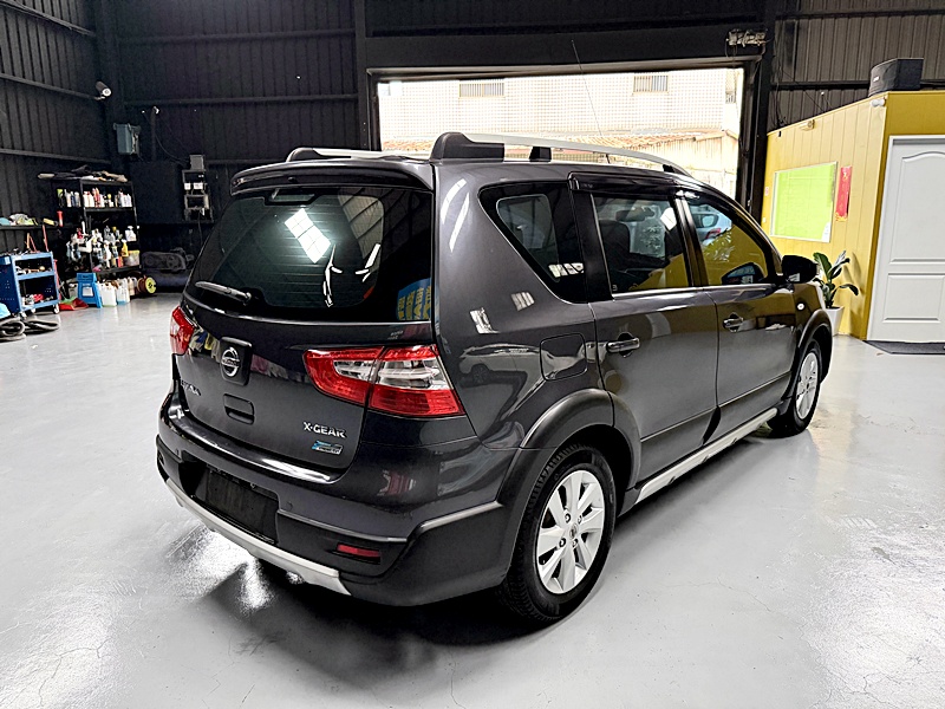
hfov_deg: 71.6
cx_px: 472
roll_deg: +0.8
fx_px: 655
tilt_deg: -12.6
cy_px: 354
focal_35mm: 24
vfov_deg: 56.8
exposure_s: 1/60
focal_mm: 6.76
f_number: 1.78
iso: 800
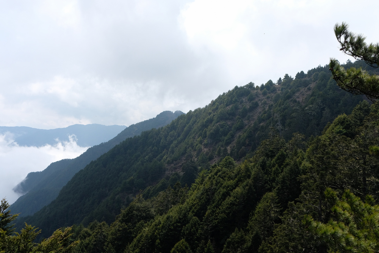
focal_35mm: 35
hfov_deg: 54.4
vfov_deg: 37.9
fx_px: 369
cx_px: 190
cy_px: 126
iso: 640
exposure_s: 1/3200
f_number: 5.6
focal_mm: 23
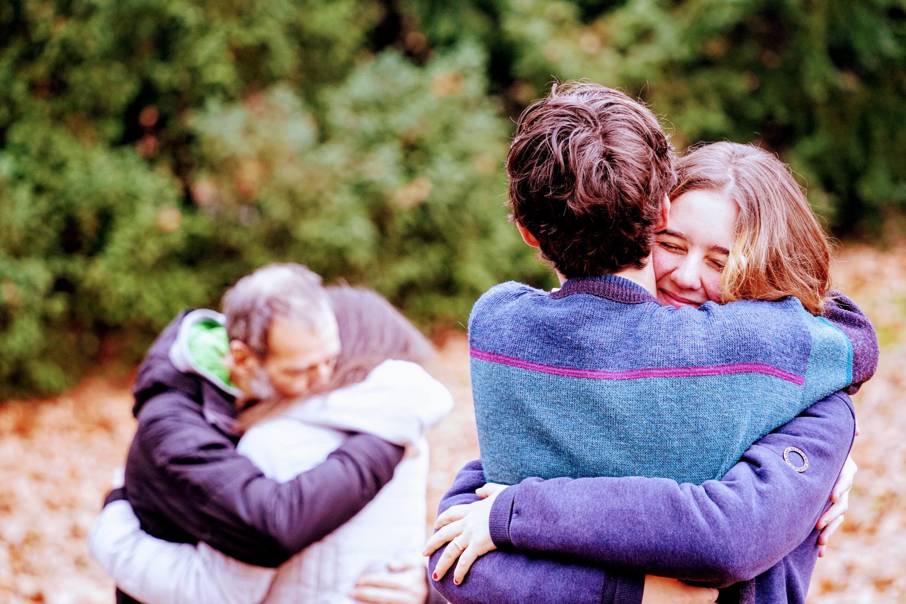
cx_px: 453
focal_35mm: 176
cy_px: 302
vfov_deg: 7.8
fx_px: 4429
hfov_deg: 11.7
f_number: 5.6
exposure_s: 1/200
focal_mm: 176
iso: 3200
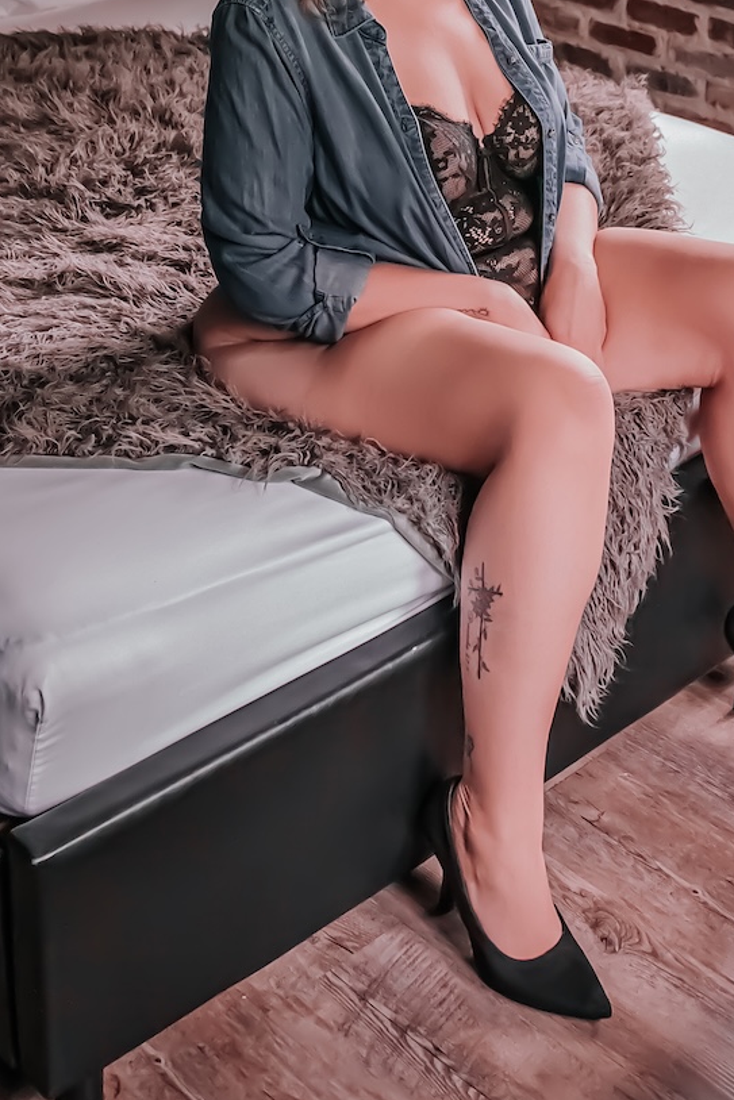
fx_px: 1804
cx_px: 332
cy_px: -50
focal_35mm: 59
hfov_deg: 23.0
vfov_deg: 30.9
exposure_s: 1/80
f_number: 3.2
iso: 12800
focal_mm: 24
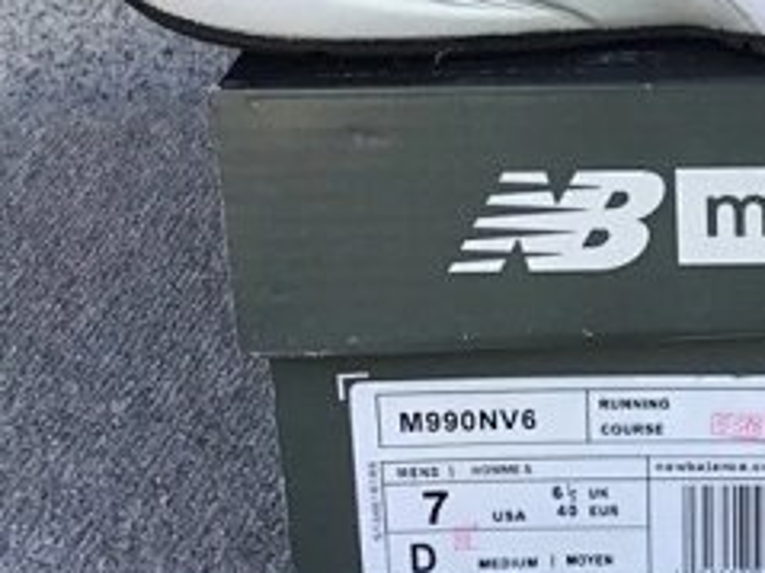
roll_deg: +0.8
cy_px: 0
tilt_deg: -19.7
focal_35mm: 83
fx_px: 1833
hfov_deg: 22.5
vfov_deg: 17.4
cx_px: 787
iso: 25
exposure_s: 1/164
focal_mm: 3.3
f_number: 2.4
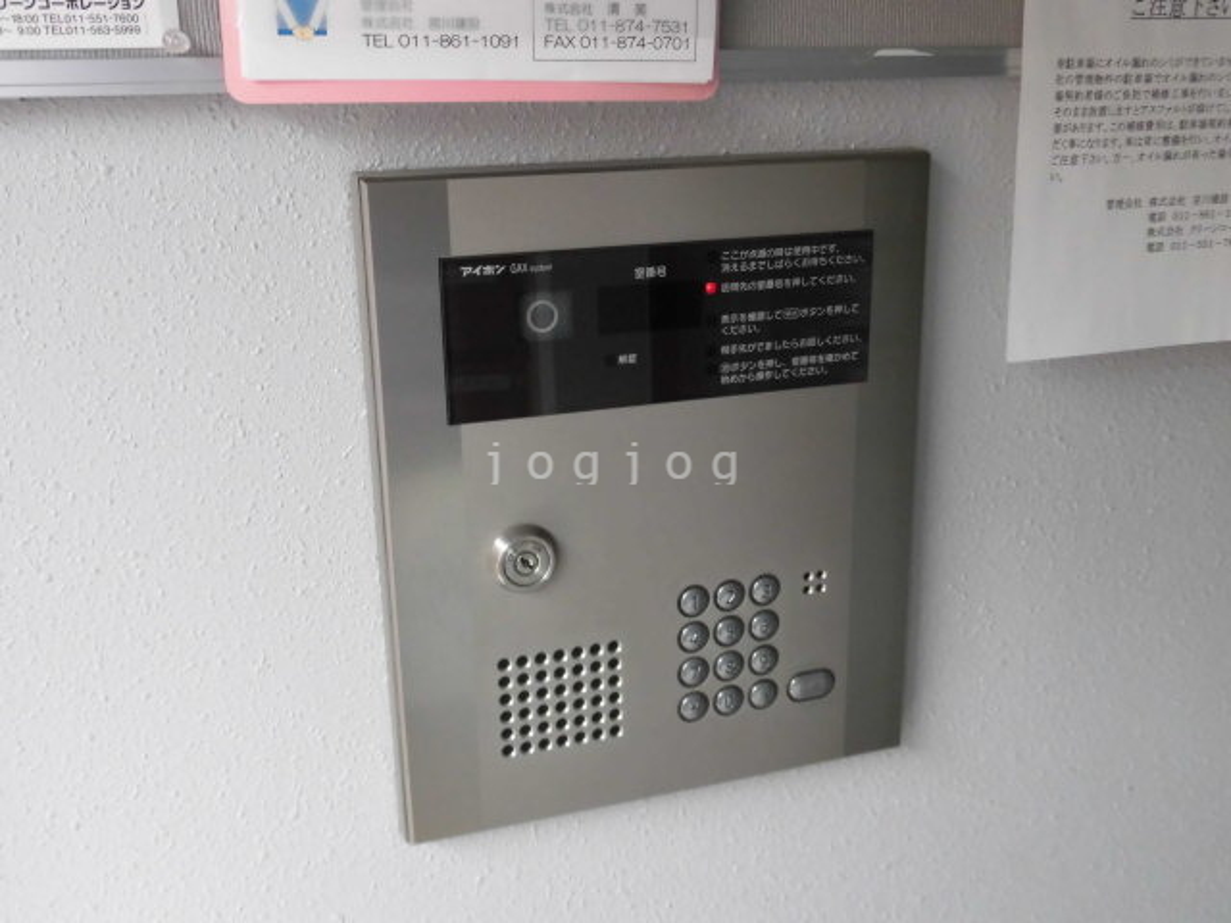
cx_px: 616
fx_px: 1351
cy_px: 462
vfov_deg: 37.7
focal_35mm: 38
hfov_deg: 49.0
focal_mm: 4.3
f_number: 3.7
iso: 250
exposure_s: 1/40
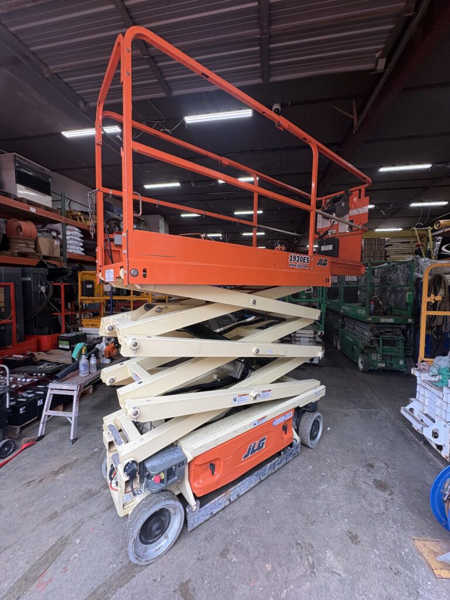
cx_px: 225
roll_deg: -1.0
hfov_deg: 85.7
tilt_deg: -2.0
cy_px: 300
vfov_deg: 102.1
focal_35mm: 14
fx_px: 243
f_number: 2.2
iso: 100
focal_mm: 2.22
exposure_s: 1/120
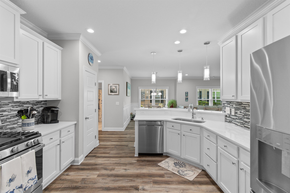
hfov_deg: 100.4
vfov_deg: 77.3
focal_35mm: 15
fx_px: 121
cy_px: 96
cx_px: 145
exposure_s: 1/2
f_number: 4.5
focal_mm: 10
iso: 100
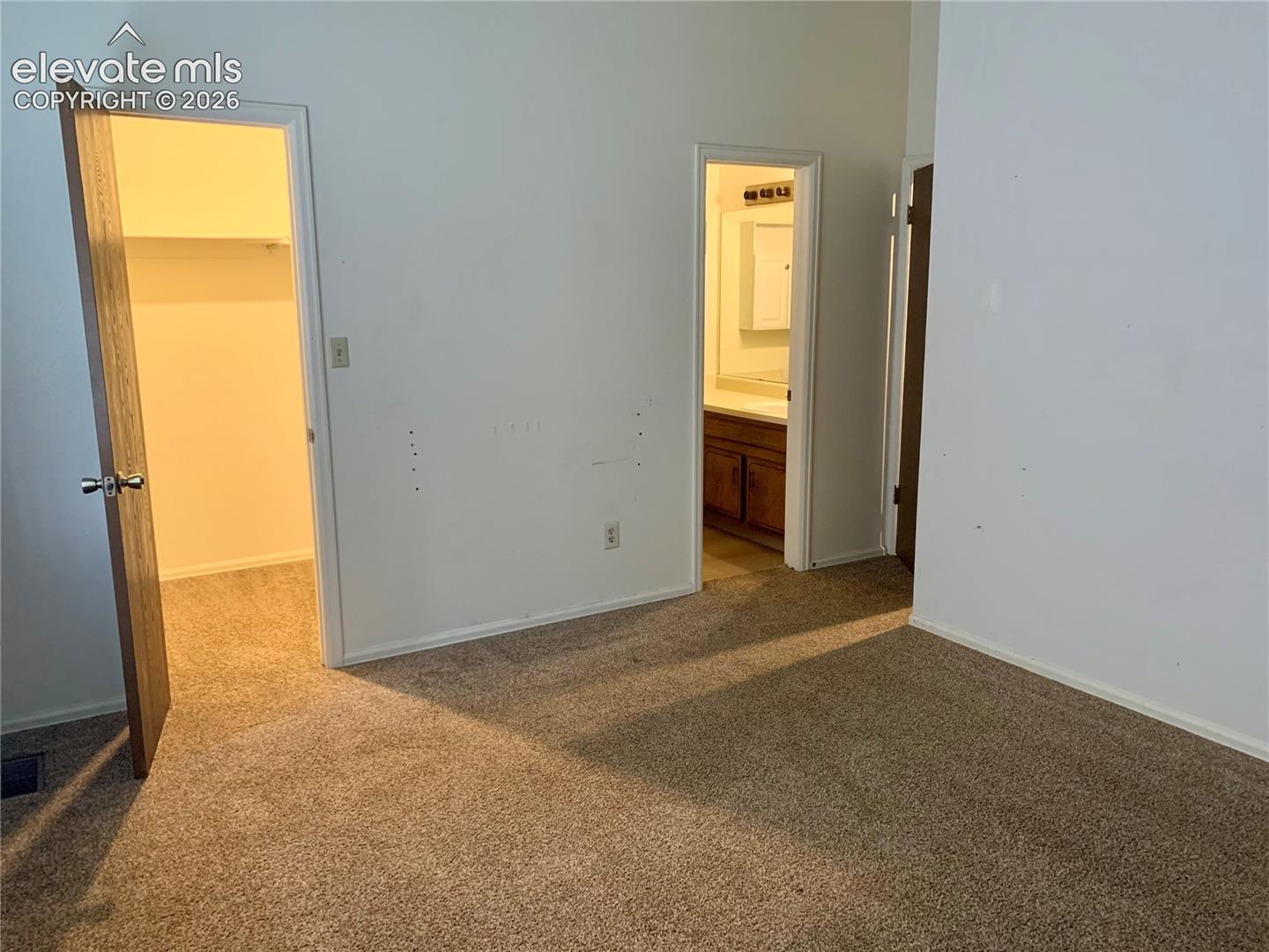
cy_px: 476
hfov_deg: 67.3
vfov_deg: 53.1
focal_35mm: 26
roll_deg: -0.9
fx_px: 953
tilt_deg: -9.4
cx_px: 634
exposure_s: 1/60
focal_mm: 4.25
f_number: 1.8
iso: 320
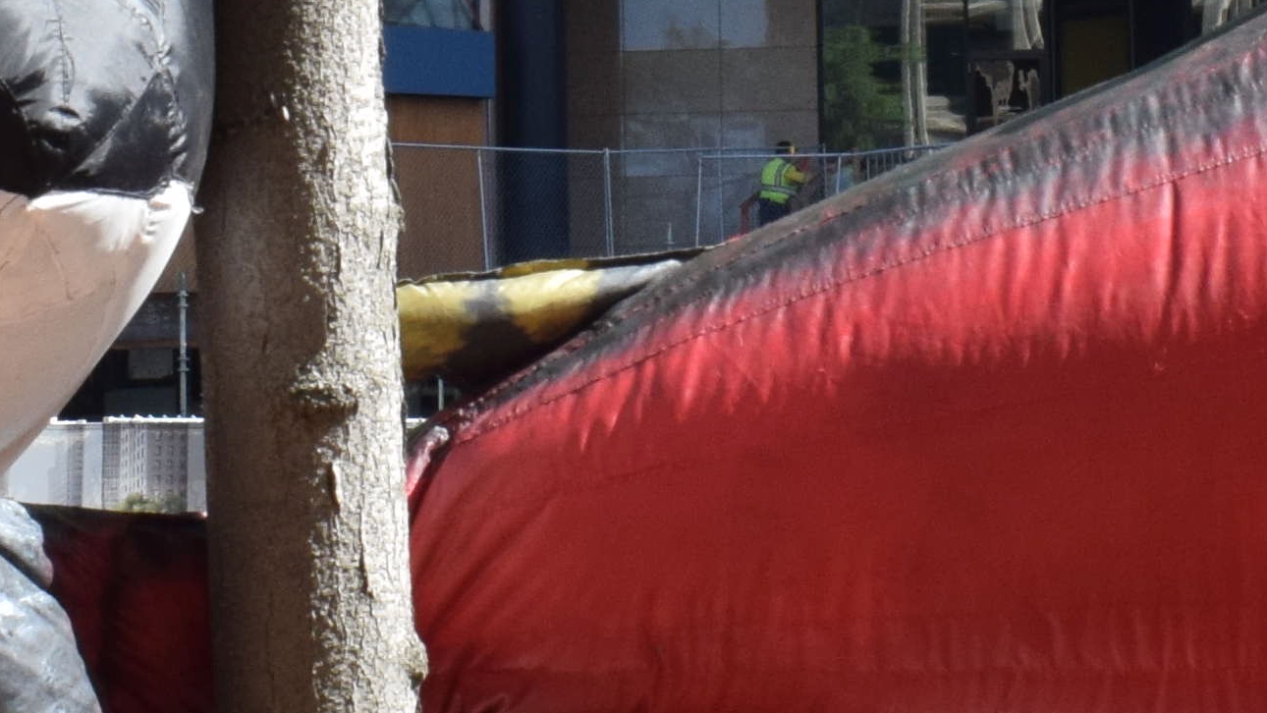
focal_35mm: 153
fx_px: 5155
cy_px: -372
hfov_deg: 14.0
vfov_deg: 7.8
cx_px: 816
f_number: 11
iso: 400
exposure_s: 1/200
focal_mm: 21
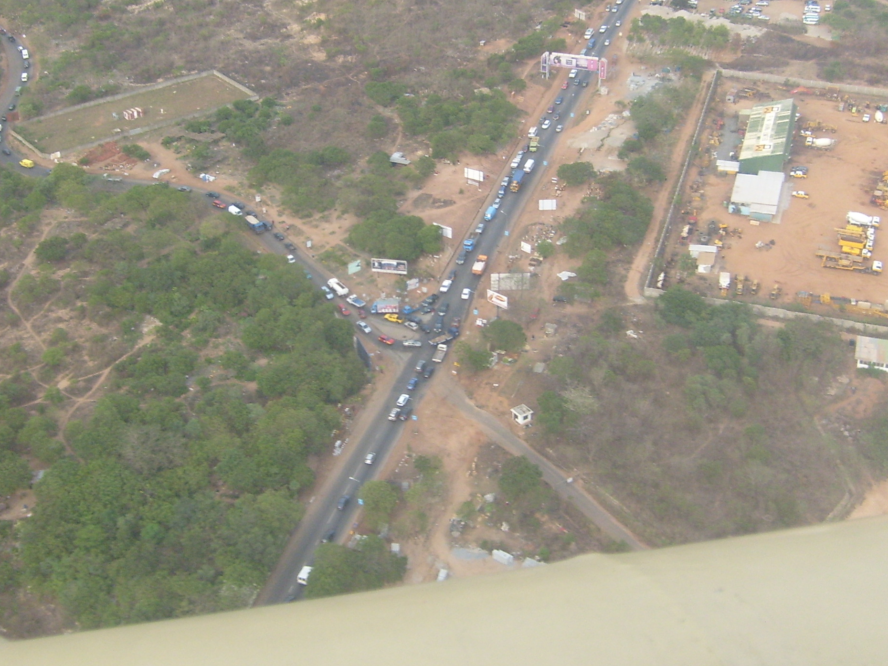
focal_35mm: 53
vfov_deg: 27.5
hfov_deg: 36.1
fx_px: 1360
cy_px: 276
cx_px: 392
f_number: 7.1
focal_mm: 5.8
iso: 80
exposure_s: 1/60
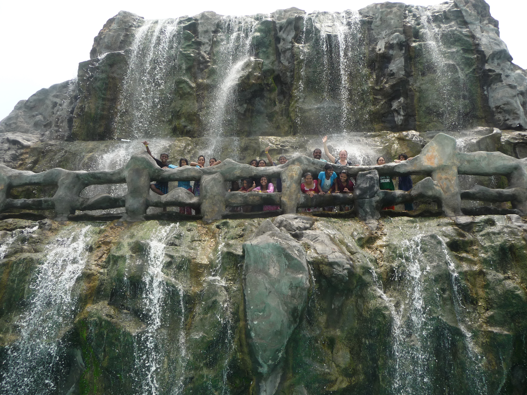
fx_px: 457
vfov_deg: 46.8
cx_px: 264
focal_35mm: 30
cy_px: 198
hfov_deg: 60.0
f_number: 3.4
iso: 100
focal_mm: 5
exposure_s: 1/800
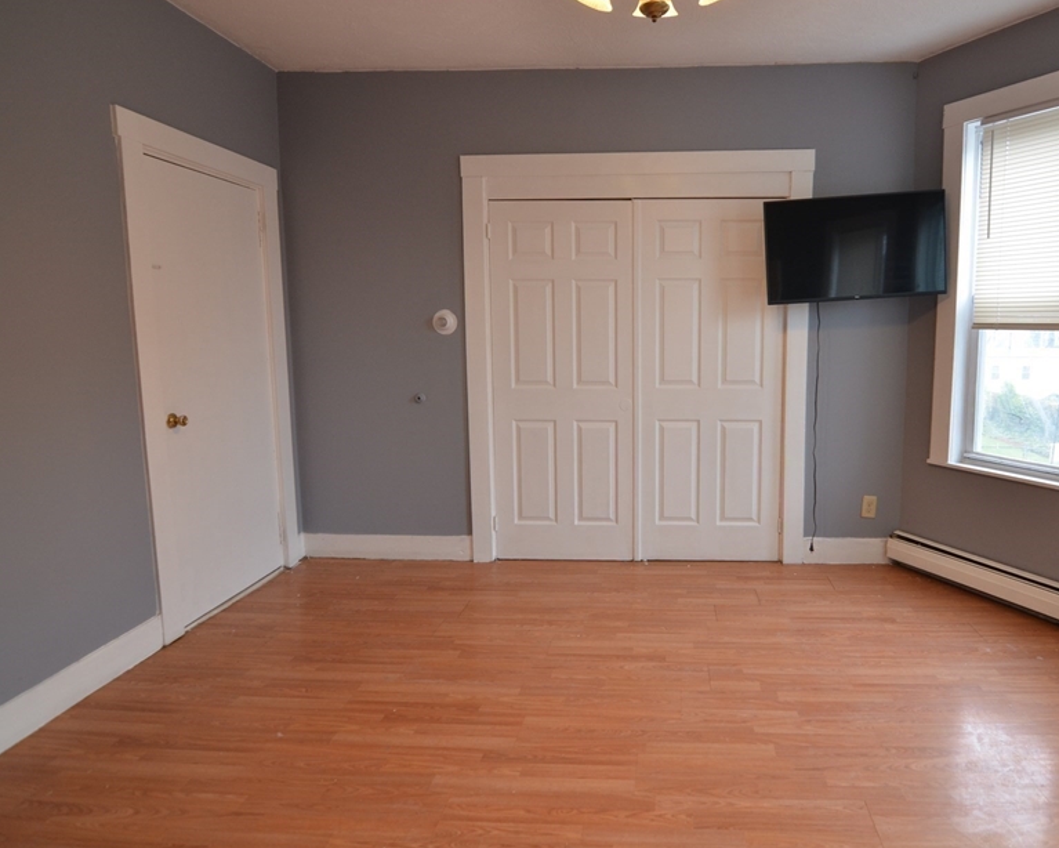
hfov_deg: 77.4
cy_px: 405
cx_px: 652
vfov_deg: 66.5
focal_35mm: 21
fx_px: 647
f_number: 4.5
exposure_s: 1/80
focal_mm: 11
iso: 400
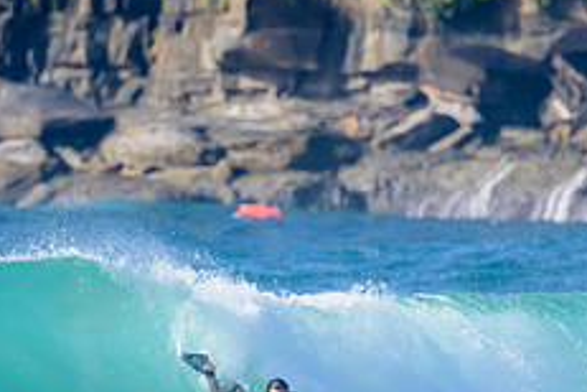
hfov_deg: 1.0
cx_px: 119
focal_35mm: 2013
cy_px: 419
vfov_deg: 0.7
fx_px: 32821
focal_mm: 800
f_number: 11
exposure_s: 1/2000
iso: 1100
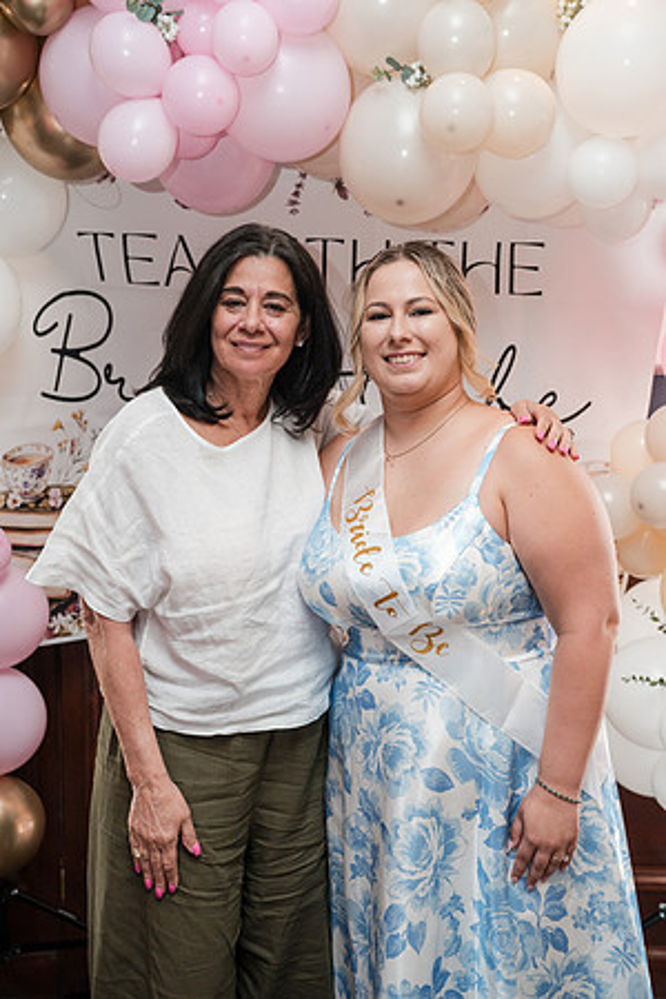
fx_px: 1443
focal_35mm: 52
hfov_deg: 26.0
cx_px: 333
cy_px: 500
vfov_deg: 38.2
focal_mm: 52
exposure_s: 1/250
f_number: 4
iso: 2500
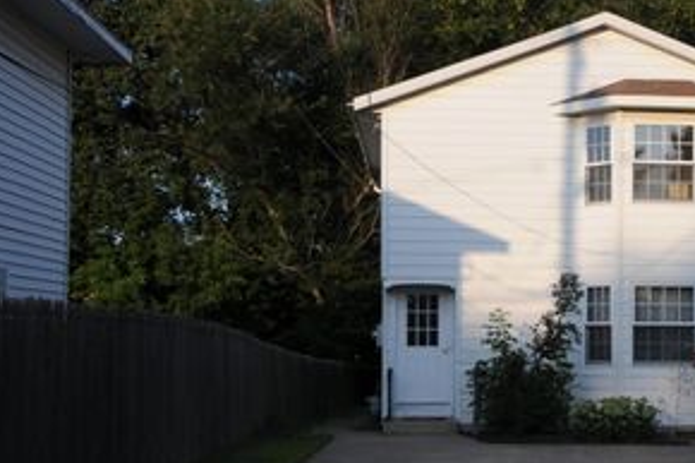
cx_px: 551
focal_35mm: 62
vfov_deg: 21.8
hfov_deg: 31.6
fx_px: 1196
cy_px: 314
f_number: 7.1
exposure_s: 1/200
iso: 200
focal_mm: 24
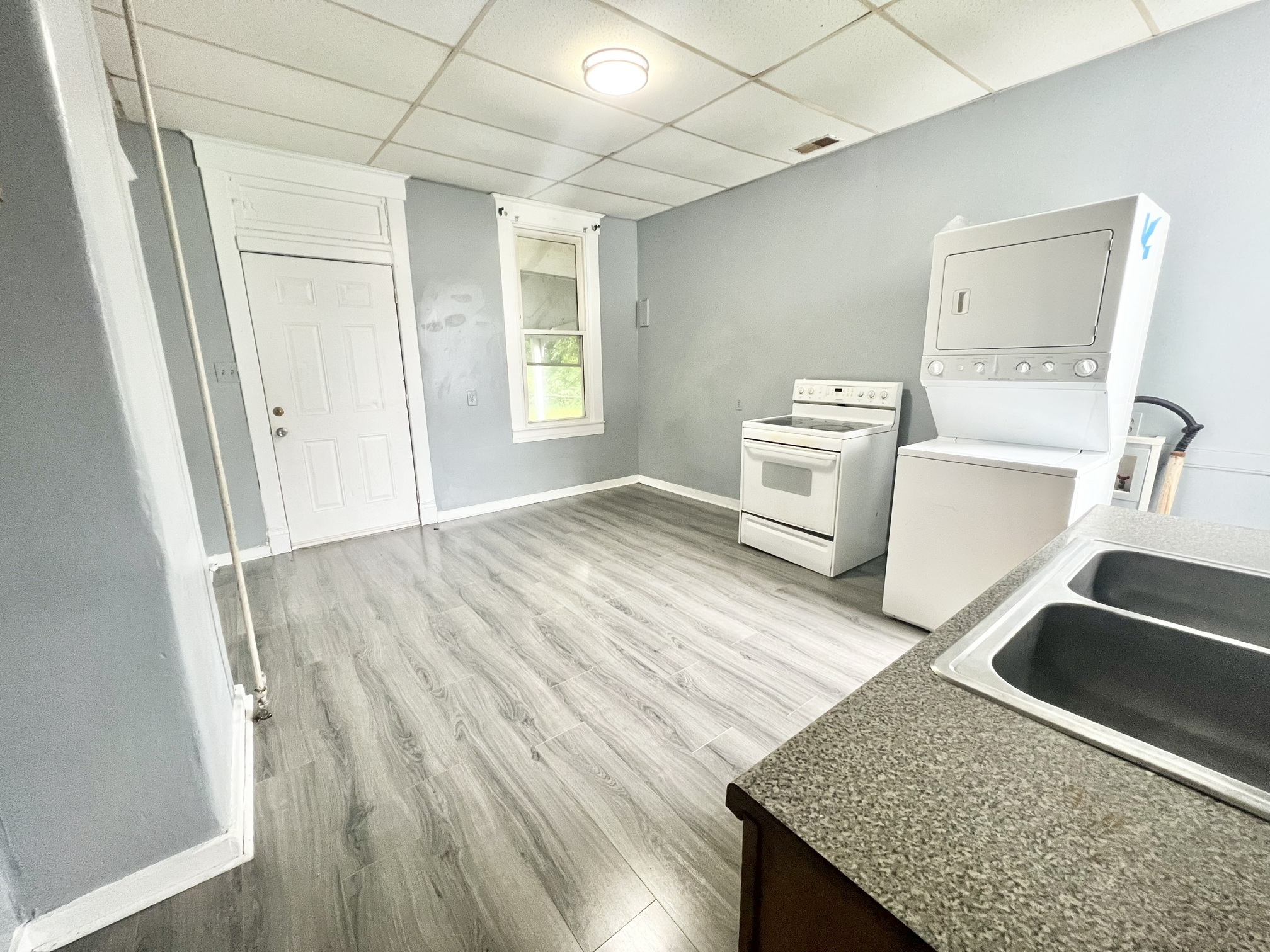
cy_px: 476
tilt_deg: -13.0
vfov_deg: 89.9
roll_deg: +1.0
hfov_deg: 106.2
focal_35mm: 13
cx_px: 635
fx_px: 477
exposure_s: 1/60
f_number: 1.8
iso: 250
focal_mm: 1.57
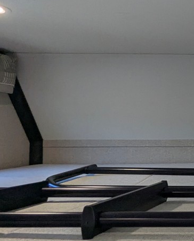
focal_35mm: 48
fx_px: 344
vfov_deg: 38.7
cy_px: 105
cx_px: 294
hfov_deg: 24.3
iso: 124
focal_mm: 2.35
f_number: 2.2
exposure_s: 1/95.8
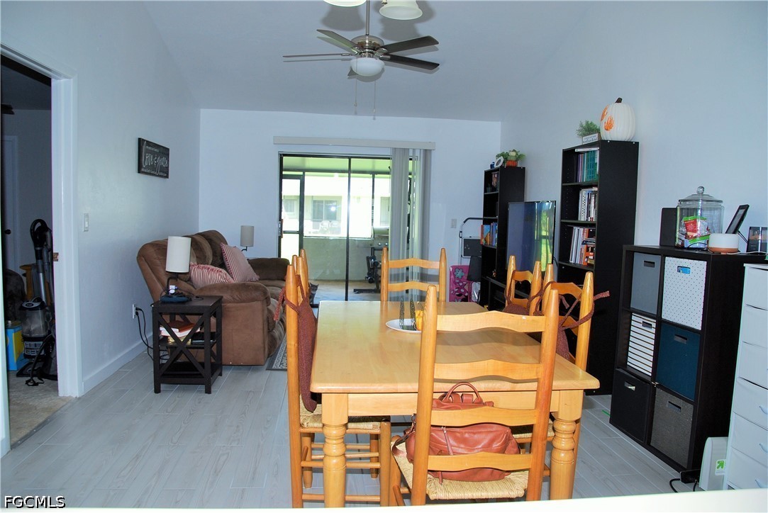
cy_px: 256
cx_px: 384
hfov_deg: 73.7
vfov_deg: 53.2
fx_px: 512
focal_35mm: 24
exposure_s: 1/60
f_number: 4
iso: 200
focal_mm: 16
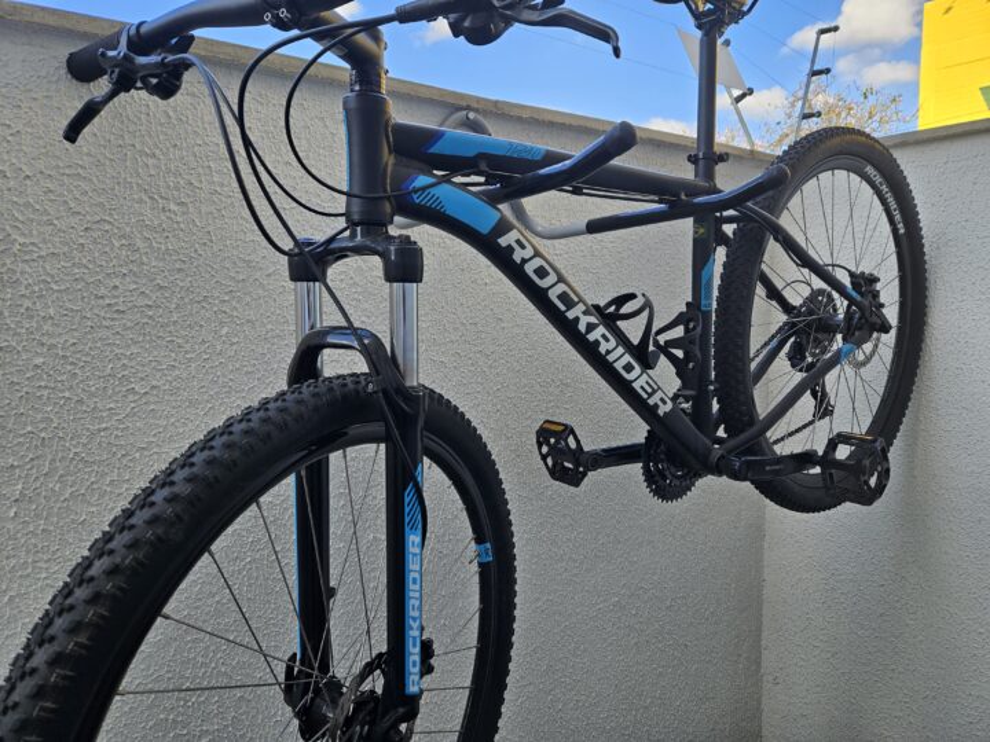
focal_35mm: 23
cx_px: 495
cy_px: 371
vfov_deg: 58.9
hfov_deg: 73.9
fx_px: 658
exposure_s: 1/309
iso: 25
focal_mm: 5.4
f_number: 1.8
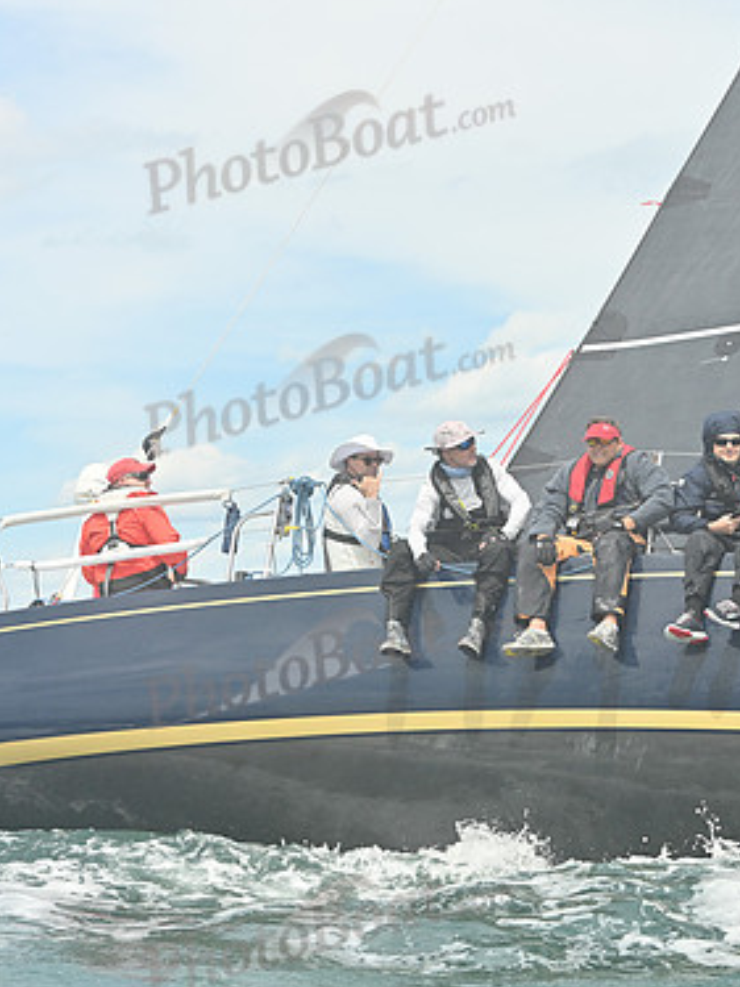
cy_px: 488
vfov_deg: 16.6
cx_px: 653
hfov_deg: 12.4
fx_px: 3394
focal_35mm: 119
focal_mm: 80
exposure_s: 1/1250
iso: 320
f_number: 8
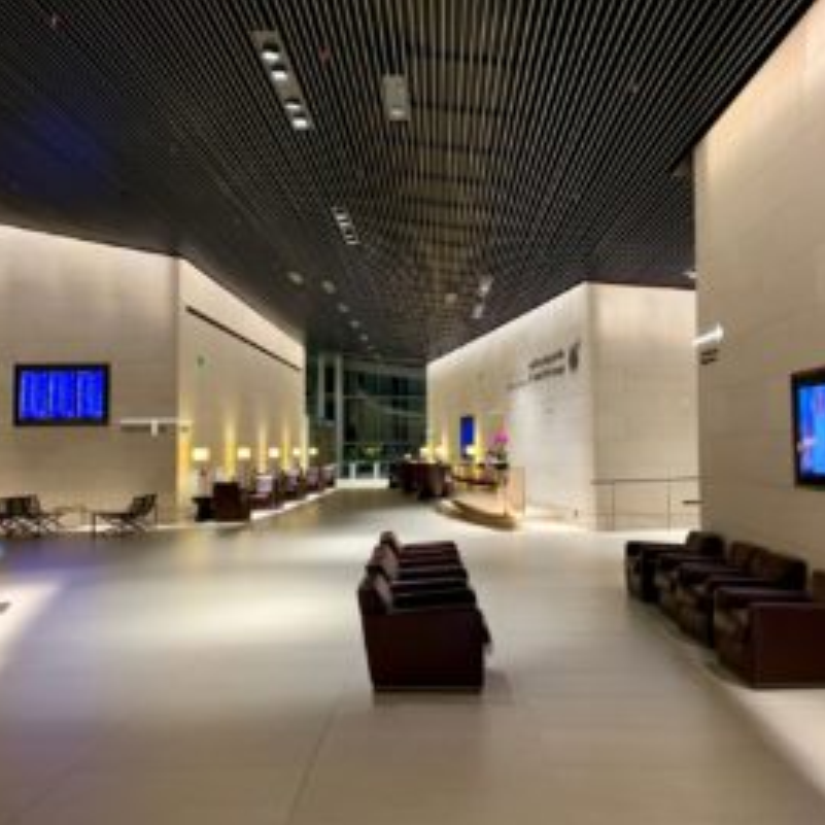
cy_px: 414
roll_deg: +0.8
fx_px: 836
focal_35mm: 31
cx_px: 429
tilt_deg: +4.6
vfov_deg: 52.5
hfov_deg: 52.5
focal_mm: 4.25
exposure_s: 1/50
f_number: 1.8
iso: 200
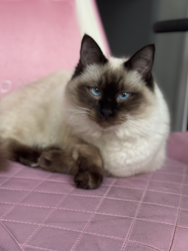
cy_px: 99
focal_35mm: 72
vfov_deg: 27.0
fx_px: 521
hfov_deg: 20.4
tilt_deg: -11.0
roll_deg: -3.1
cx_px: 80
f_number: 1.78
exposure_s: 1/50
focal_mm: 6.76
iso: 100
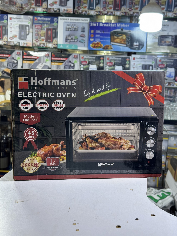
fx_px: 327
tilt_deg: -5.8
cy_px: 118
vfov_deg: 39.7
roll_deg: -3.2
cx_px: 88
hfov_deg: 30.3
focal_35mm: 48
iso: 64
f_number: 1.78
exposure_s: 1/100
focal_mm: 6.76
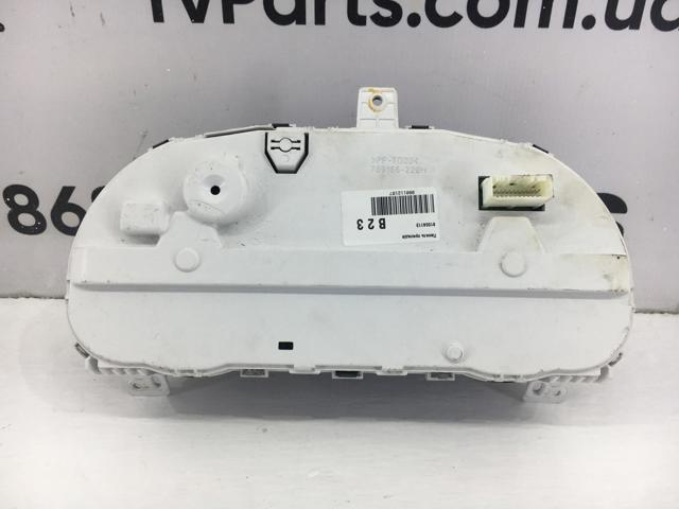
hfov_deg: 61.7
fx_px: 569
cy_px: 254
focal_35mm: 29
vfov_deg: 48.2
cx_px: 340
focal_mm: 4.15
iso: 32
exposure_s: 1/100
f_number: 2.2
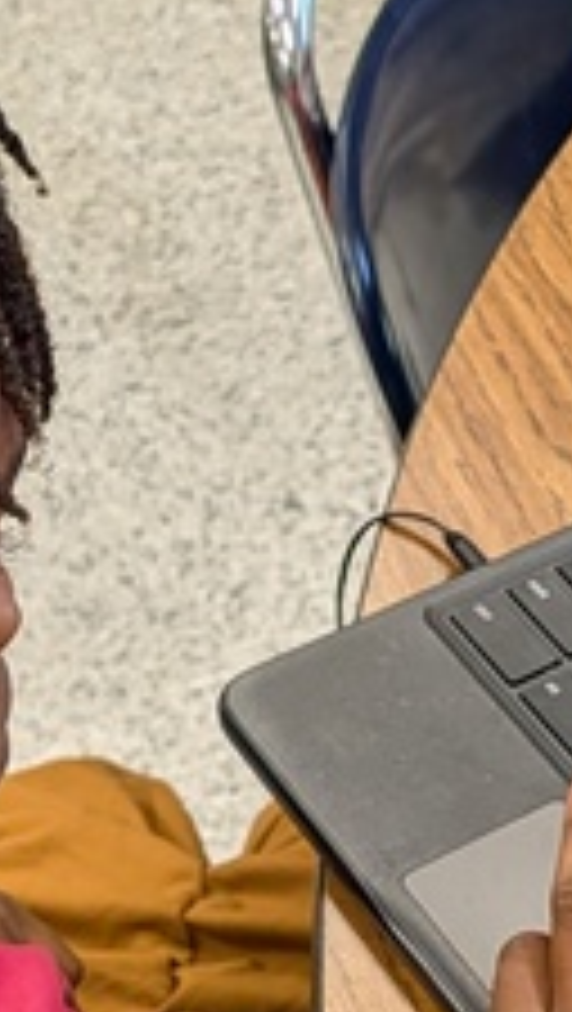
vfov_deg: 18.0
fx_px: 3200
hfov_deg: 10.0
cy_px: 553
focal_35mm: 119
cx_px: 709
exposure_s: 1/120
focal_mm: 6.9
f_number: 1.68
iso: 30
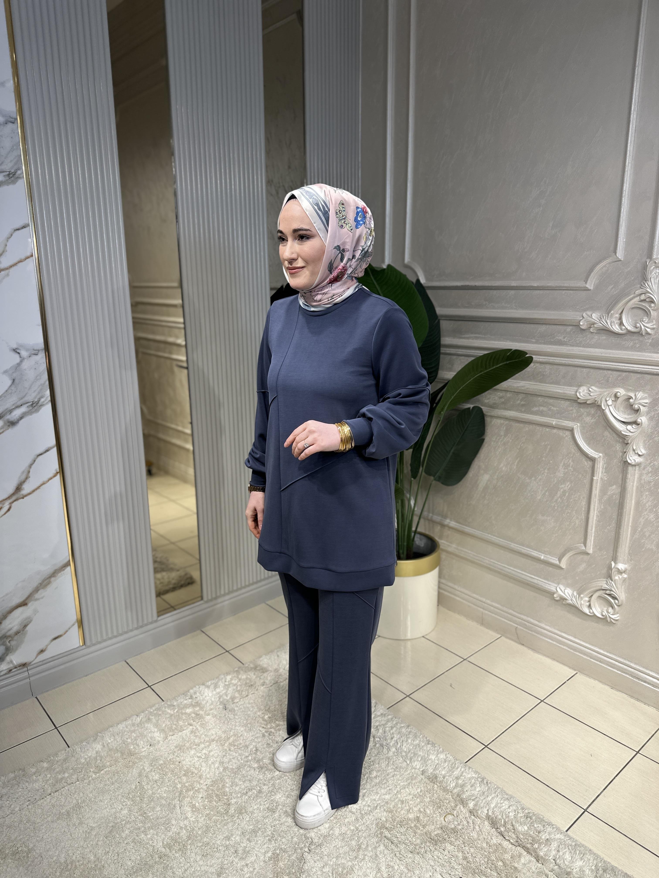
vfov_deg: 71.6
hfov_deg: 56.8
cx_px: 330
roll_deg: +0.2
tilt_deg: -13.8
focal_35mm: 24
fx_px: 609
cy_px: 439
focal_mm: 6.86
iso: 80
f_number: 1.78
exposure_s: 1/417
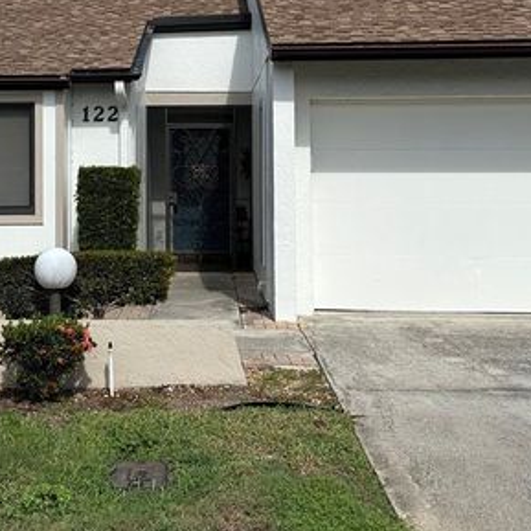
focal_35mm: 49
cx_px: 178
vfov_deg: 34.1
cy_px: 148
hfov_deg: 34.4
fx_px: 850
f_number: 1.78
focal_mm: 6.86
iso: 80
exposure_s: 1/7042
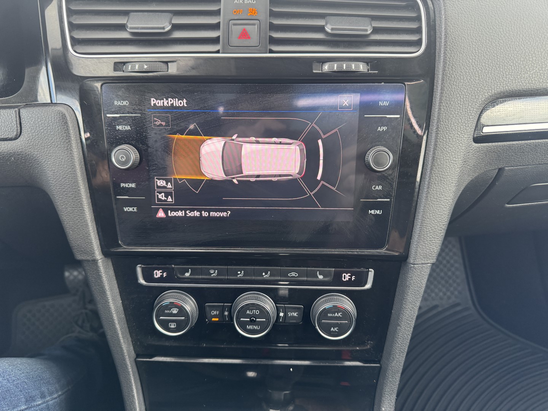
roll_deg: -2.2
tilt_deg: -30.3
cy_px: 206
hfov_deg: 71.6
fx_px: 380
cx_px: 274
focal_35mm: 24
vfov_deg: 56.8
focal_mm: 6.76
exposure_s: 1/106
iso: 200
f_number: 1.78
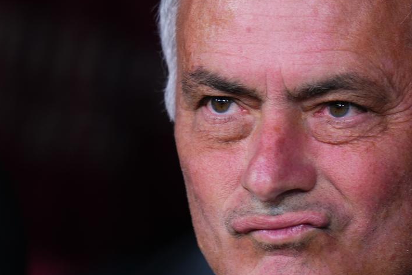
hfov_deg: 1.9
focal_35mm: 1081
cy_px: 143
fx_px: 12376
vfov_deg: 1.3
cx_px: 237
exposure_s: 1/320
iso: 800
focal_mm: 400
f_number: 2.8
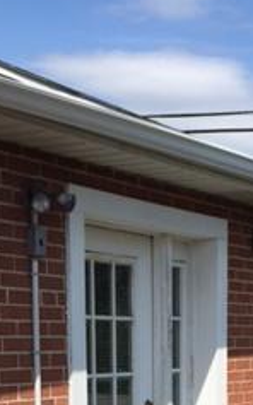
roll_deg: +0.0
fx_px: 916
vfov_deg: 23.2
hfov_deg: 15.6
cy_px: 465
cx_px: 209
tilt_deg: -6.7
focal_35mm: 83
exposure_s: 1/2639
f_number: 2.2
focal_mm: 4.15
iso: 32
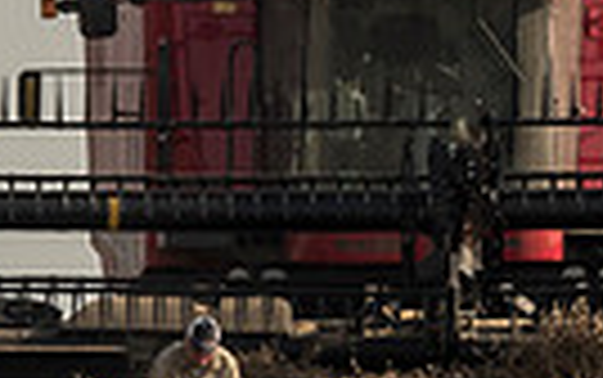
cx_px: 482
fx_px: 63635
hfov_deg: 0.5
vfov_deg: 0.3
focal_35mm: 3869
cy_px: -92
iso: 320
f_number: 11
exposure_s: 1/250
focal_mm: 420
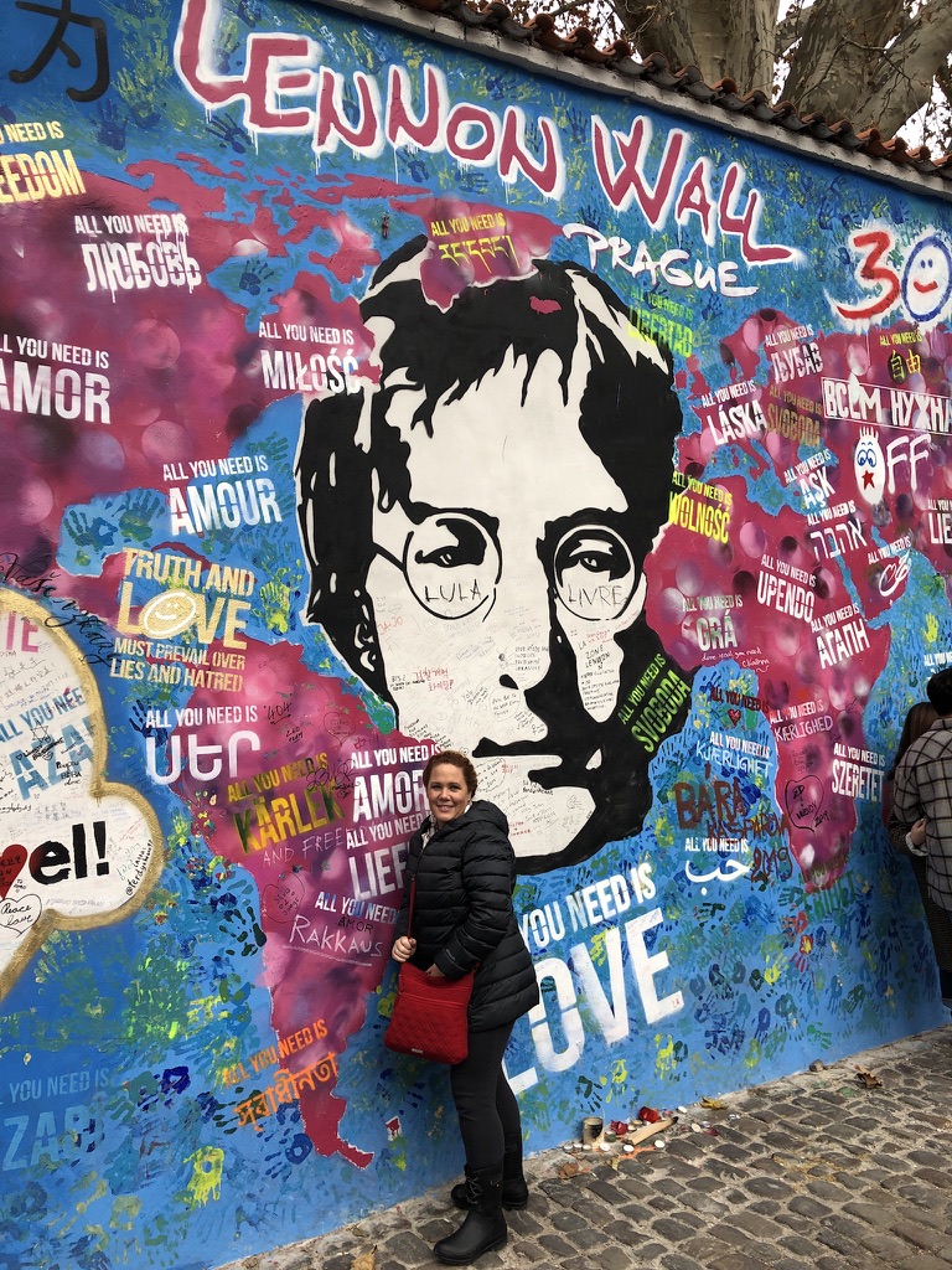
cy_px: 635
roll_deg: +5.4
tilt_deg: +4.4
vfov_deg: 63.4
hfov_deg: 49.7
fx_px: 1027
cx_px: 476
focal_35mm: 28
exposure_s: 1/231
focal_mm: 4
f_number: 1.8
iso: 20
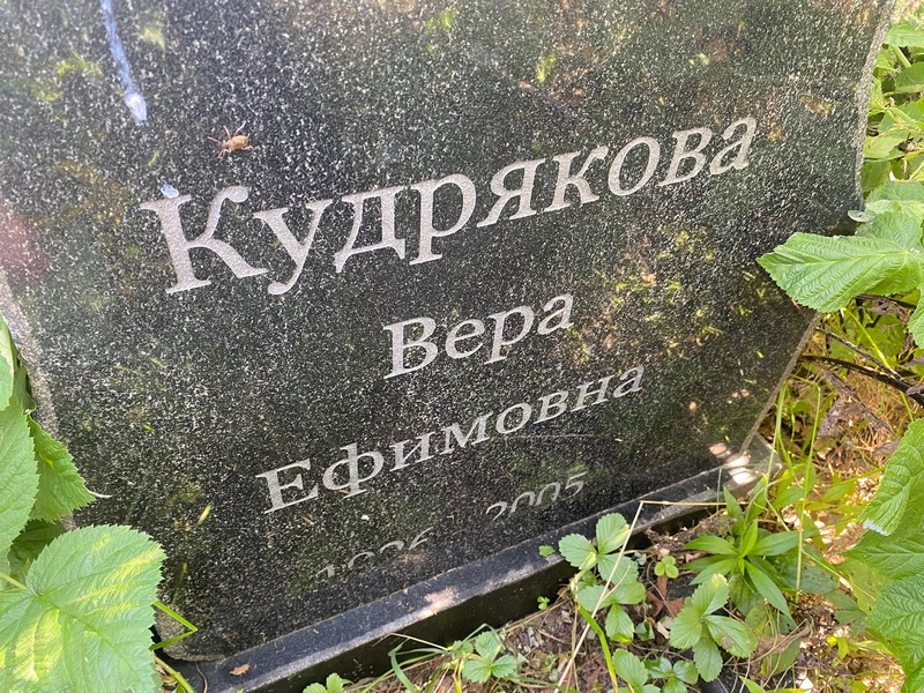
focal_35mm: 26
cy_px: 346
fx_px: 694
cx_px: 462
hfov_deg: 67.3
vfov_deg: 53.1
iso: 160
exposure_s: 1/60
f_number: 1.8
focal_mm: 4.25
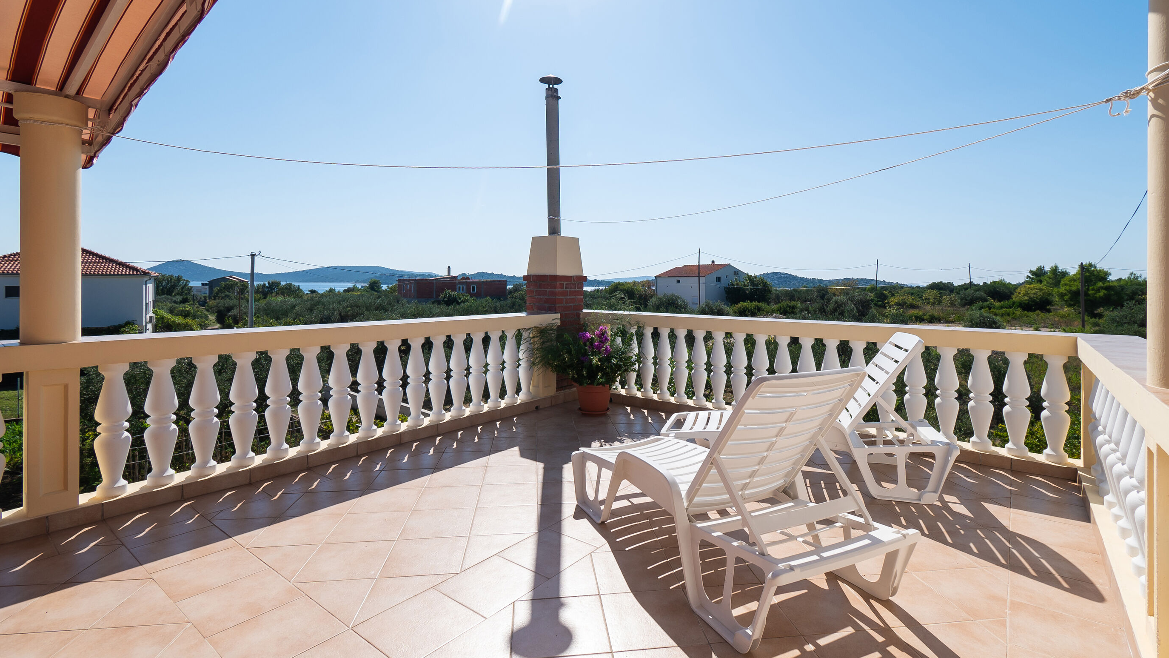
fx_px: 496
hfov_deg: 99.4
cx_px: 591
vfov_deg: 67.0
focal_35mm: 16
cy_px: 303
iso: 100
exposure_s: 1/400
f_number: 8
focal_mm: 10
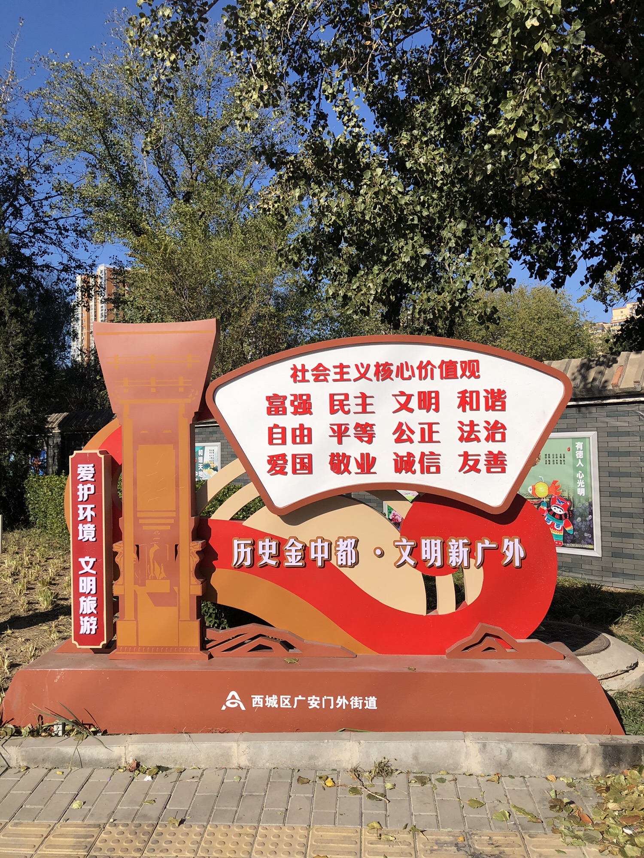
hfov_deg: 49.7
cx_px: 322
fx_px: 695
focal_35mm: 28
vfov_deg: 63.4
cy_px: 429
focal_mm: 4
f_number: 1.8
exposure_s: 1/3003
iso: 20
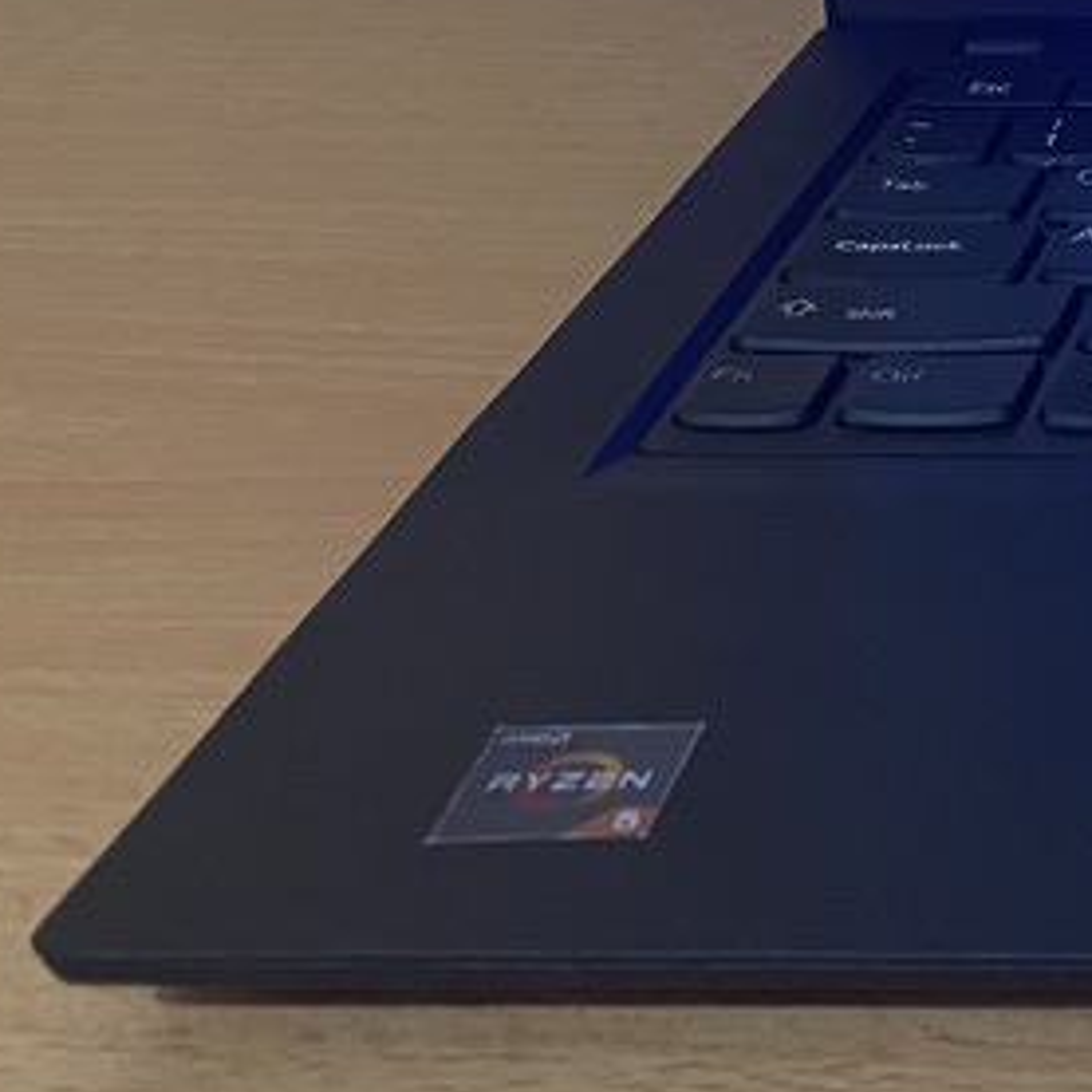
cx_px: 1896
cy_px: -59
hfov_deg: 17.2
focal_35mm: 85
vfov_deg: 19.7
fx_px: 3034
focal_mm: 4.25
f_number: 1.8
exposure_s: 1/50
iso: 250
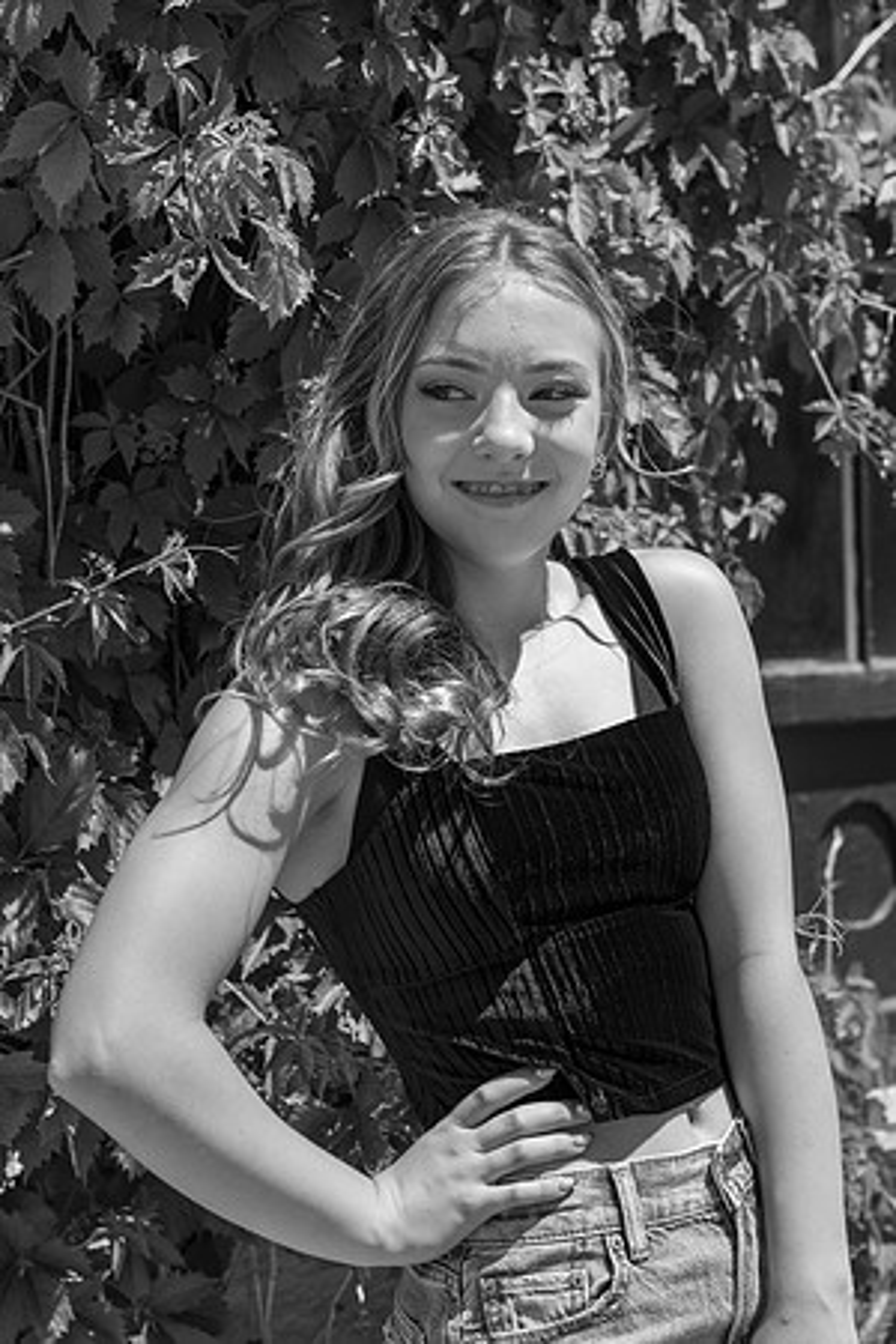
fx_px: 2091
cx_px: 448
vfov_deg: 35.6
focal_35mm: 56
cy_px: 672
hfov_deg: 24.2
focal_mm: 56
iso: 100
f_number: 4.5
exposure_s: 1/500
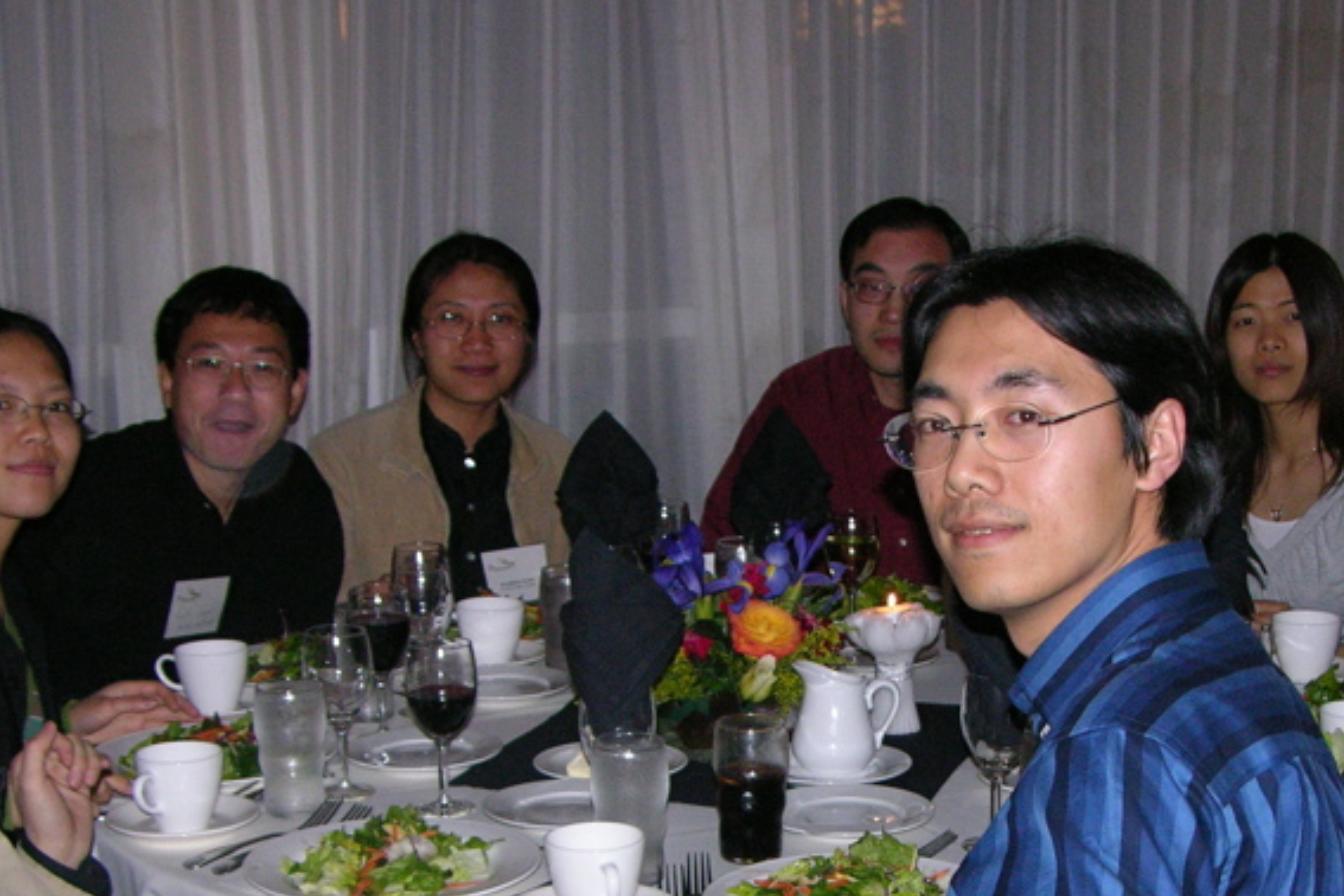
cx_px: 792
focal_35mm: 66
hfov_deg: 30.4
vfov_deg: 20.2
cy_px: 826
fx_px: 2464
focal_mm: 9
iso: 200
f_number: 2.8
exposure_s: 1/60.1
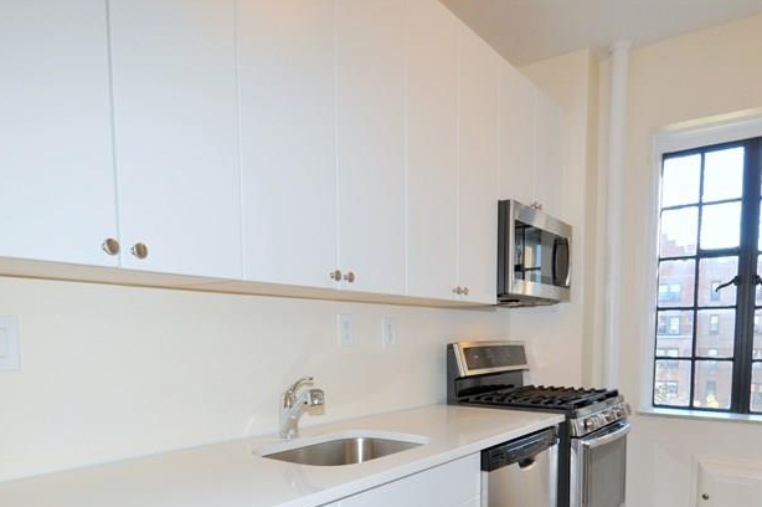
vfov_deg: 49.5
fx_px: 529
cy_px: 369
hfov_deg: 71.4
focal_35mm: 25
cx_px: 421
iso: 400
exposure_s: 1/80
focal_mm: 10
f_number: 4.5
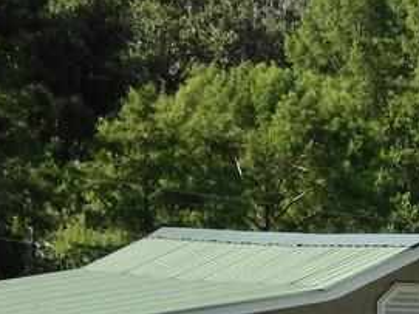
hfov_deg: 7.6
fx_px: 3158
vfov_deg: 5.6
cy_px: 514
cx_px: 427
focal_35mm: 261
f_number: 4.1
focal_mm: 12.3
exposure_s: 1/500
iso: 125
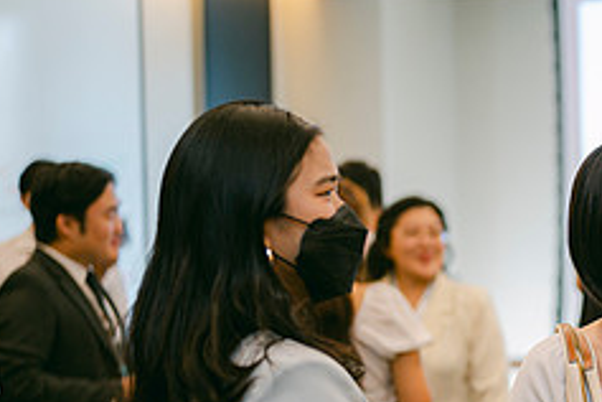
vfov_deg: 11.0
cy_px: 338
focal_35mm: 124
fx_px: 2073
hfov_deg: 16.0
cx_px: 696
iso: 500
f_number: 2
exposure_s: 1/125
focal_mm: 50
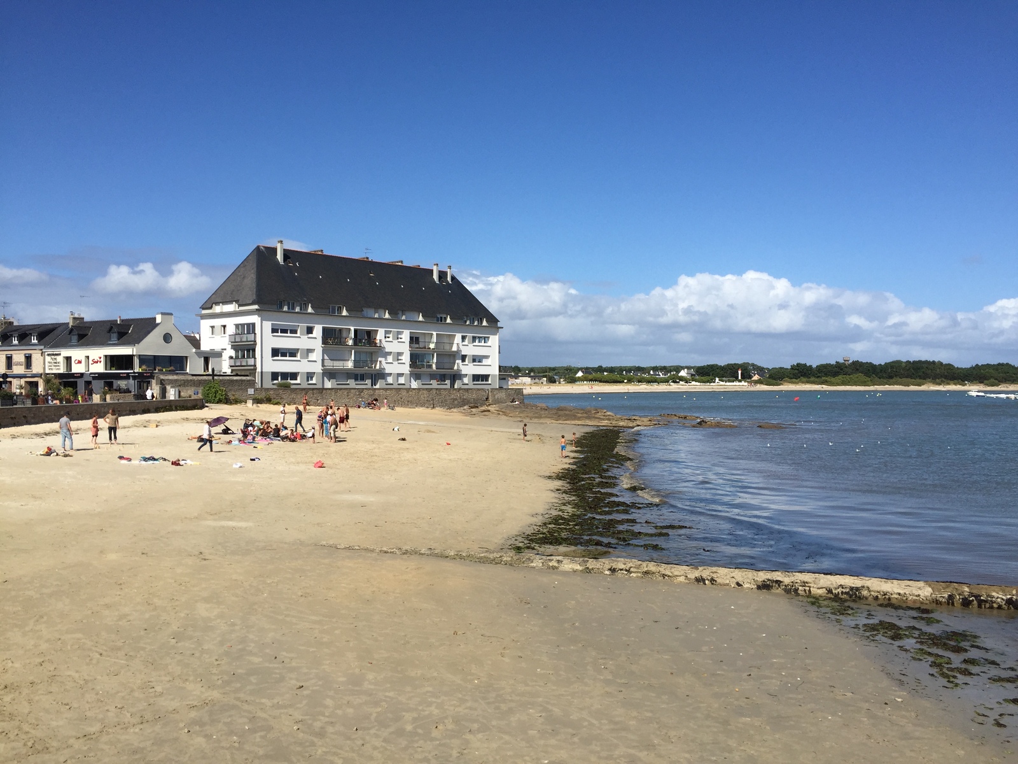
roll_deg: -0.3
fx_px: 853
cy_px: 382
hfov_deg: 61.7
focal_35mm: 29
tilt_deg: +1.0
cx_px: 509
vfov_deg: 48.2
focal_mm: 4.15
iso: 32
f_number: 2.2
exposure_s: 1/3300
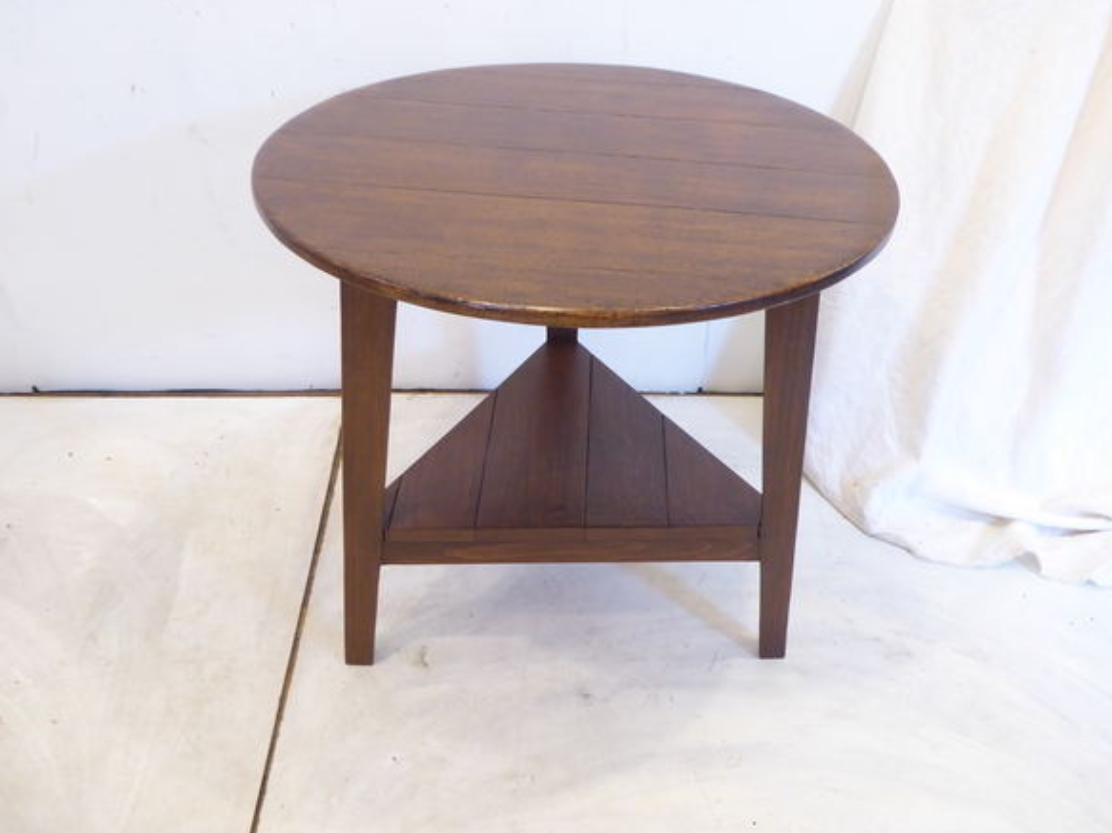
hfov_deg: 52.6
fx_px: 1124
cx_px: 566
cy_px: 421
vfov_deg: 40.7
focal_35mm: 35
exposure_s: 1/15
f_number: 3.6
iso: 400
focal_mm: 5.8
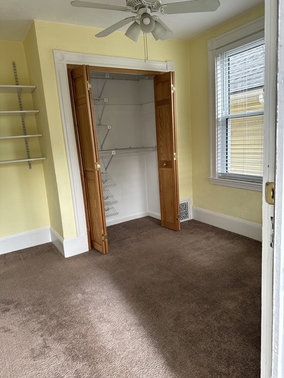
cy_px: 189
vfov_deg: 71.6
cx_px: 142
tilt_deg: -10.7
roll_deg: +3.6
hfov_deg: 56.8
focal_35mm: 24
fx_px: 263
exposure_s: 1/135
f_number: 1.78
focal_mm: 6.86
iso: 64
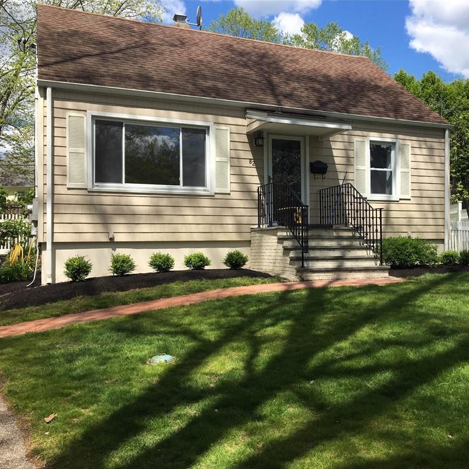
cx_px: 299
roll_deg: +2.3
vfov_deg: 47.2
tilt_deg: +0.5
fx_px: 536
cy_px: 240
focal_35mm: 35
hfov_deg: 46.7
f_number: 2.2
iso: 25
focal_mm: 4.15
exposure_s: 1/1451
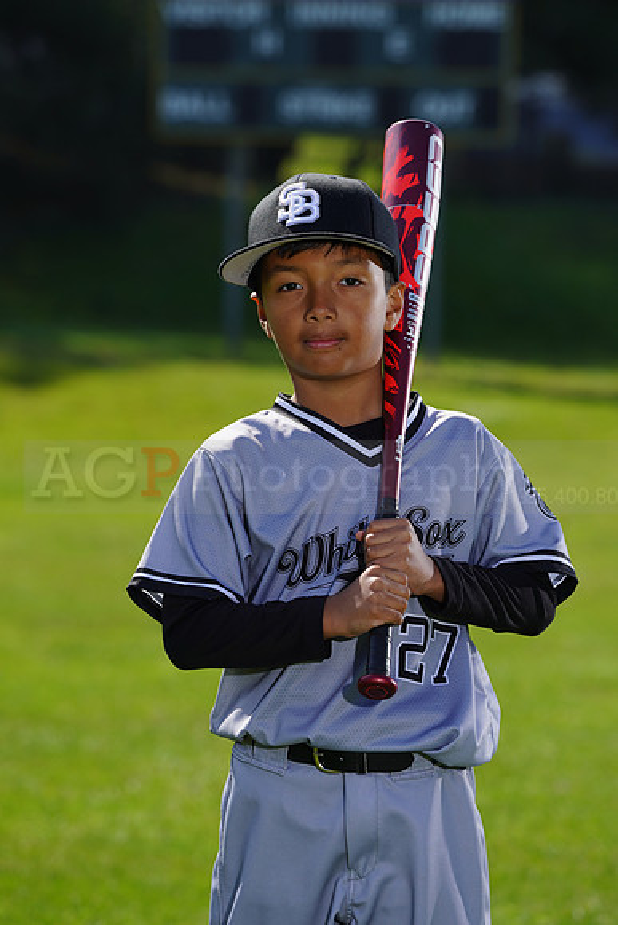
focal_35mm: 212
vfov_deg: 9.7
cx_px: 309
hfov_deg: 6.5
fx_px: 5455
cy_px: 462
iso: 100
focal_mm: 212
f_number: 8
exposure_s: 1/250
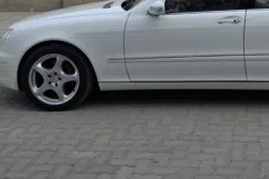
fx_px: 455
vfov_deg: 20.9
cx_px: 226
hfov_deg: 31.8
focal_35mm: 61
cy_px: -29
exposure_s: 1/3220
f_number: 1.7
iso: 80
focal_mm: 6.3
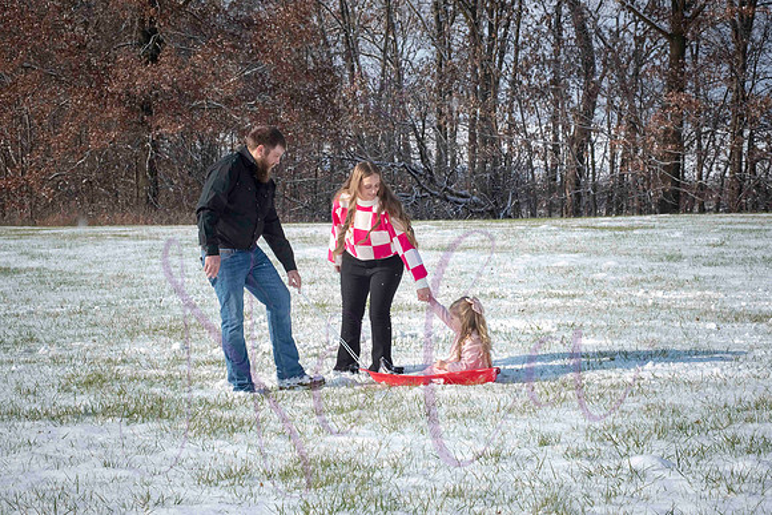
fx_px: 1973
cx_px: 386
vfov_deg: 14.9
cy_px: 258
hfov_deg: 22.1
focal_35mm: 92
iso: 640
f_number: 14
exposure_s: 1/1000
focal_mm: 92
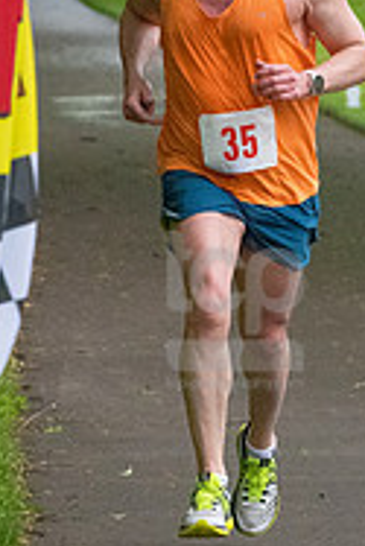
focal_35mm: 449
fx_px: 6815
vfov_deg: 4.6
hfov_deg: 3.1
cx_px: 235
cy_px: 309
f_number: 5.6
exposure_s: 1/1250
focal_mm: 125
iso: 6400
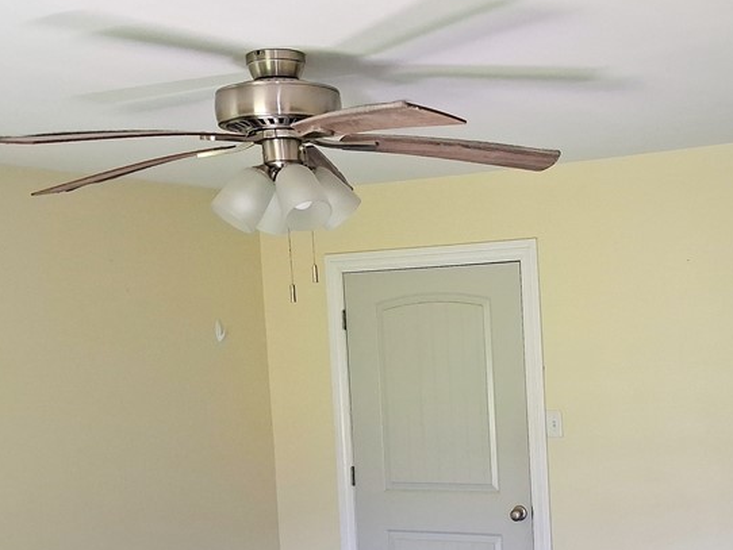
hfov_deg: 36.9
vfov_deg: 28.4
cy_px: 361
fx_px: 1080
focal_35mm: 51
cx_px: 514
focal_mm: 4
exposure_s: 1/100
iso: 400
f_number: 1.8
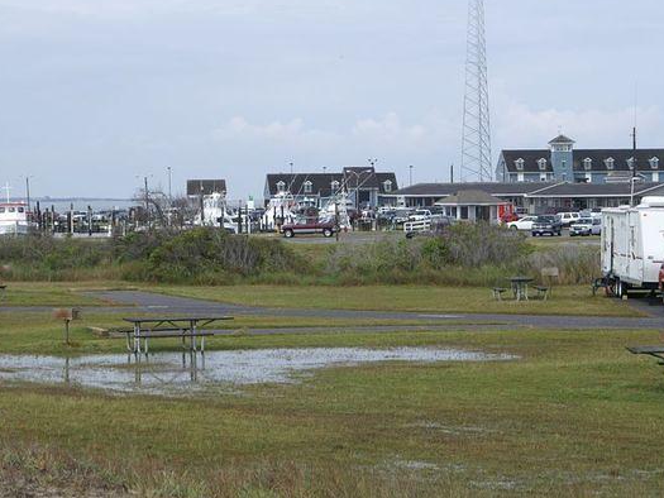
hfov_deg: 16.0
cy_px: 233
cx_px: 315
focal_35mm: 123
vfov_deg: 12.1
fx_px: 2360
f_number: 10
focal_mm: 70
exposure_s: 1/200
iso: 100
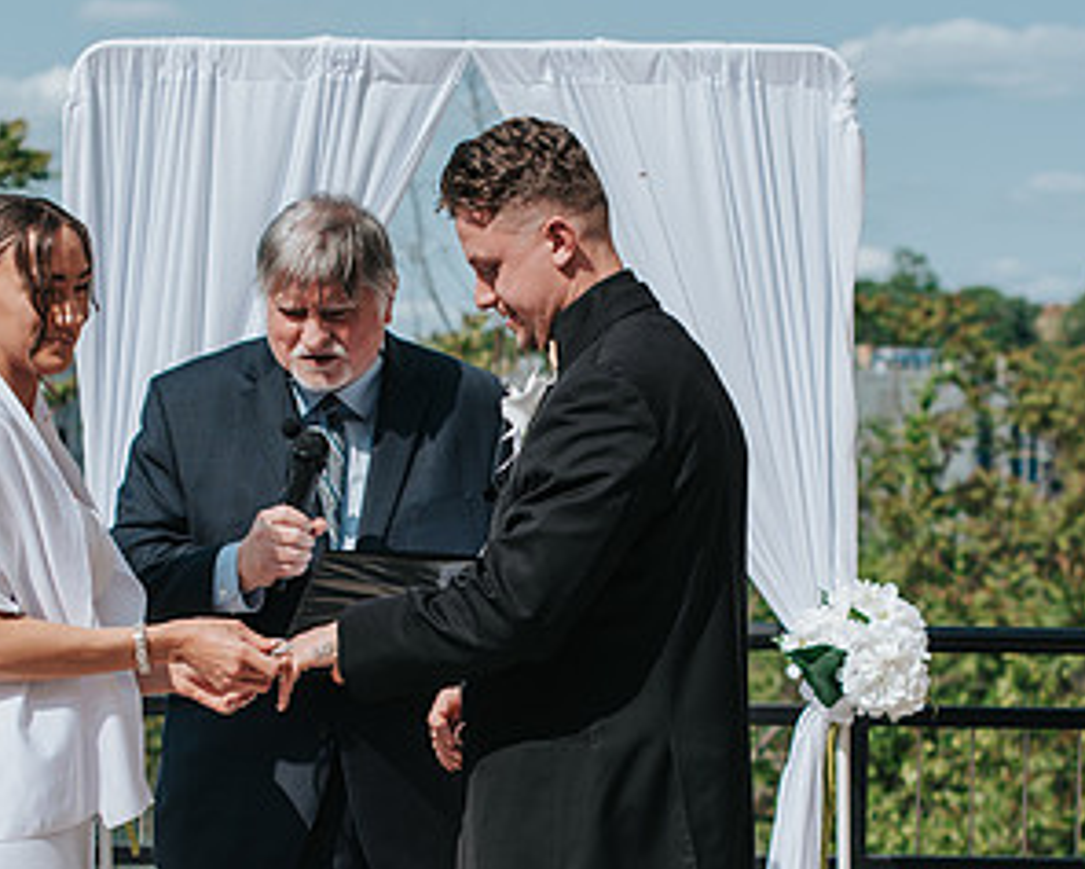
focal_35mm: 110
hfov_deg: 17.5
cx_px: 475
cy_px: 686
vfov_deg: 13.9
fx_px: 3533
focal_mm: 50
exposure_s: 1/2000
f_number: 3.2
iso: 110
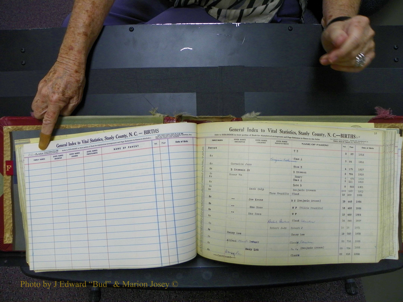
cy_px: 151
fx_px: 303
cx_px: 202
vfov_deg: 53.1
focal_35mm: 26
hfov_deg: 67.3
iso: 100
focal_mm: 4.6
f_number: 2.8
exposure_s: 1/30
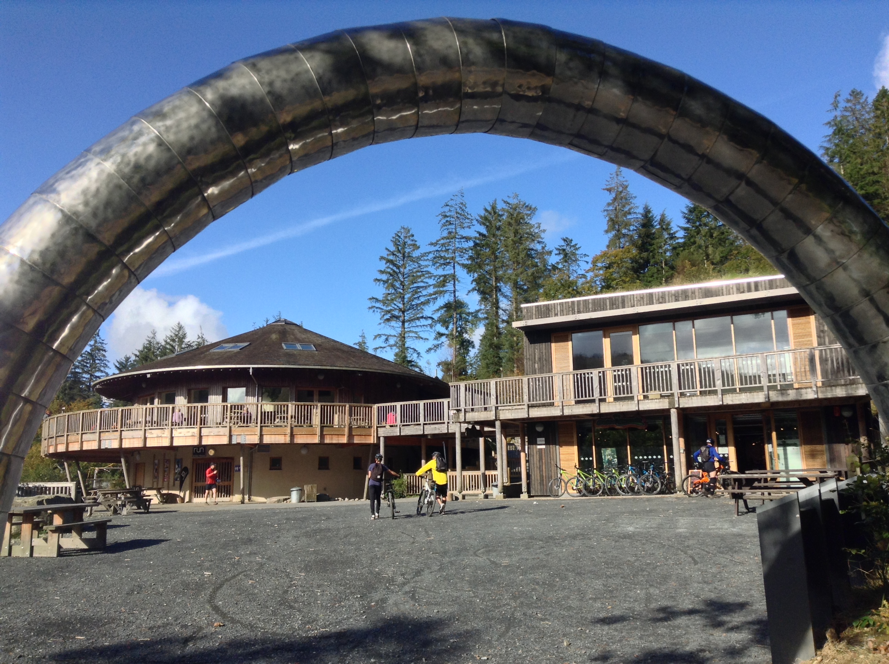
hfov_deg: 55.4
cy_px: 332
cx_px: 444
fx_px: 846
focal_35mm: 33
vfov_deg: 42.8
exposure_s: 1/762
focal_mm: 3.3
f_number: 2.4
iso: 32
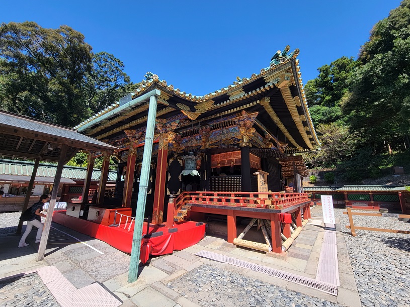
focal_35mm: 13
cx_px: 205
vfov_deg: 89.9
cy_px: 154
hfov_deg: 106.2
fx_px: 154
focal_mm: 2.2
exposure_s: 1/767
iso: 50
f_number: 2.2
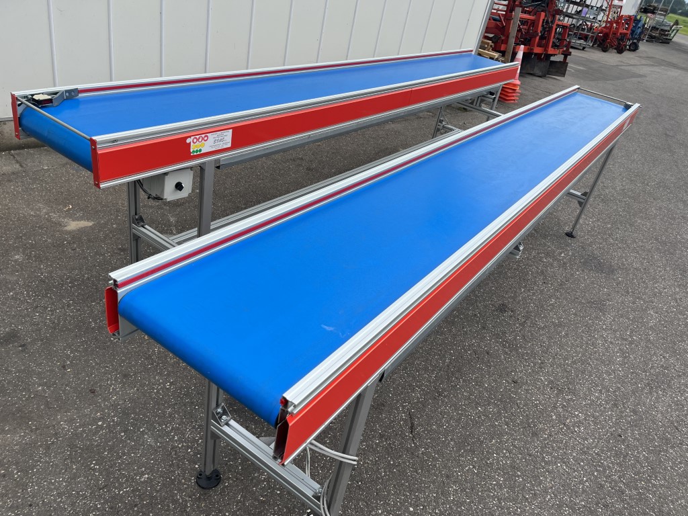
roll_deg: -13.3
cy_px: 258
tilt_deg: -32.1
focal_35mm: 26
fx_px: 517
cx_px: 344
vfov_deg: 53.1
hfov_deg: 67.3
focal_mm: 5.1
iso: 50
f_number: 1.6
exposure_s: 1/2755
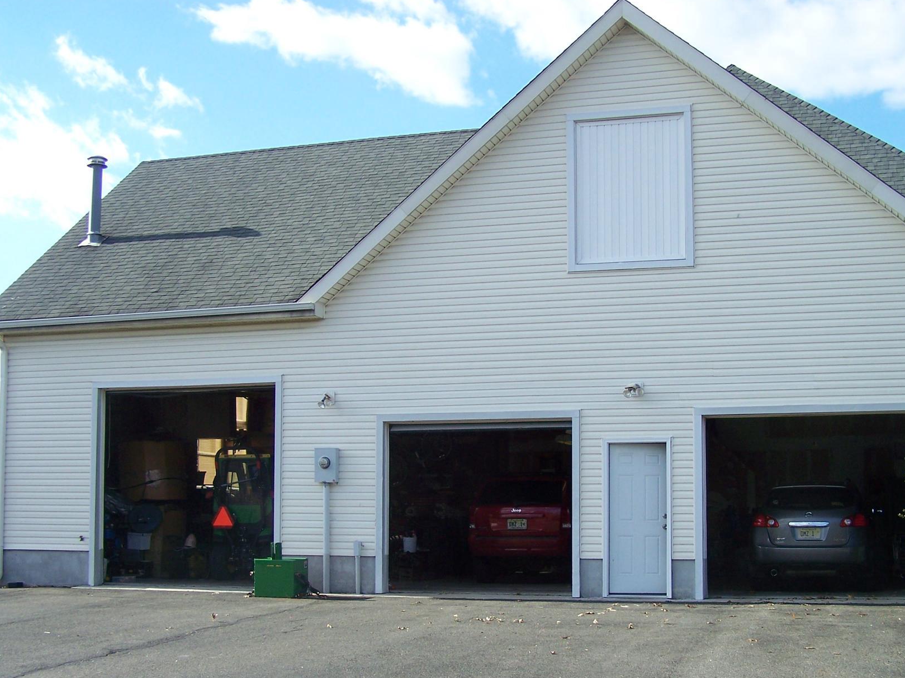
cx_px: 508
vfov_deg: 30.1
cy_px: 422
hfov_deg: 39.6
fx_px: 1255
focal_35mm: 48
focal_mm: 6.3
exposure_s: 1/500
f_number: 4
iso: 80
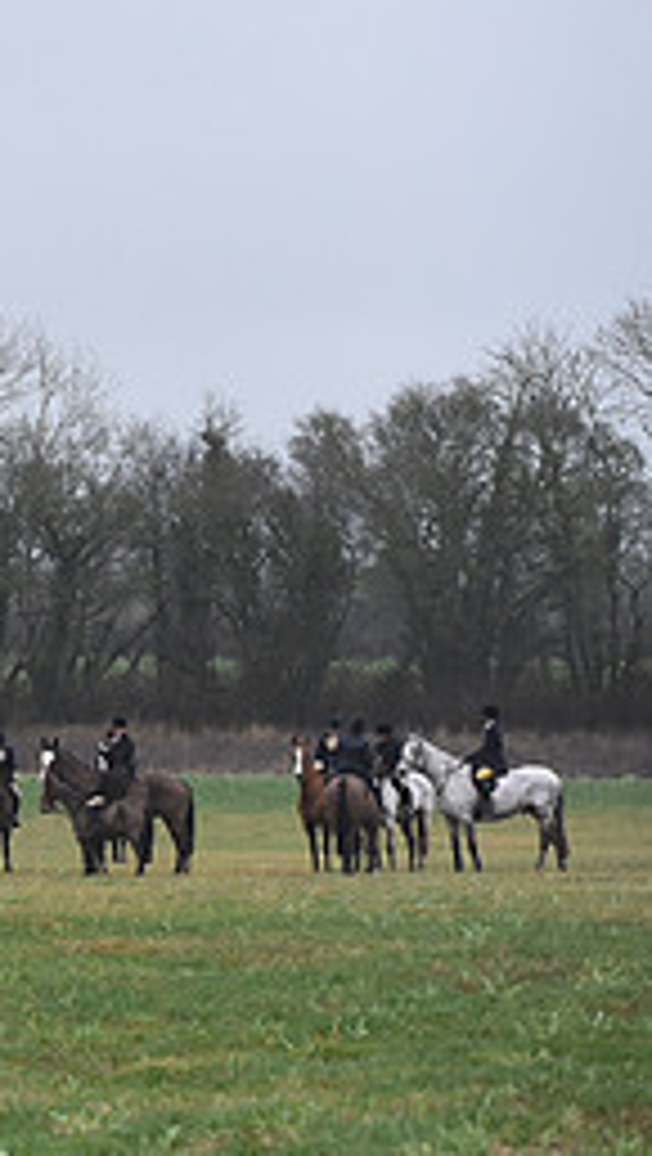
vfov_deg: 7.9
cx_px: -643
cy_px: 486
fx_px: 8402
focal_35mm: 274
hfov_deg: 4.4
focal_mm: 116
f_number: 4.5
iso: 2500
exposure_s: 1/2000
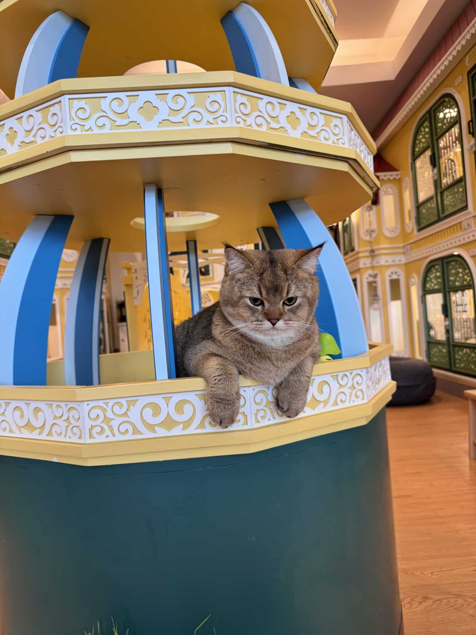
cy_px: 318
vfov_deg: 71.6
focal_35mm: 24
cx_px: 238
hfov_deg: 56.8
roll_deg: +5.0
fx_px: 440
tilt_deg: +1.2
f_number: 1.78
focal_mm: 6.76
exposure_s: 1/100
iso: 100
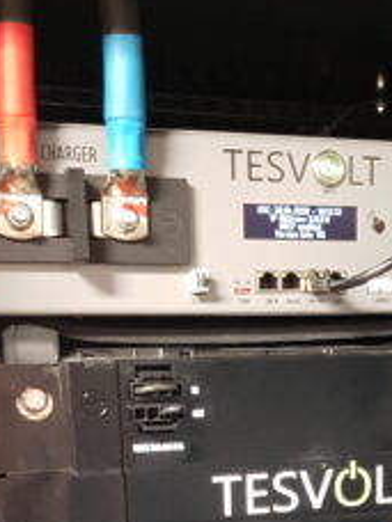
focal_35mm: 57
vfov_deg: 30.9
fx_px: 861
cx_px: 292
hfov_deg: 25.4
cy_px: 543
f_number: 1.7
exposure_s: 1/10
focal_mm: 4.2
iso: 250
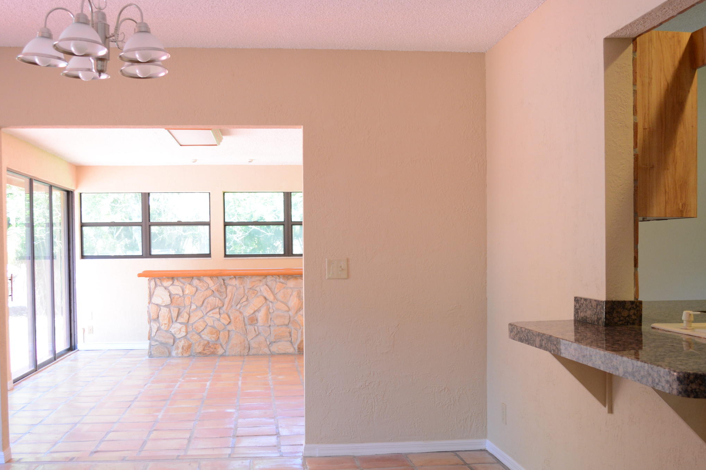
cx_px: 343
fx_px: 784
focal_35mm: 40
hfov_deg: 48.5
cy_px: 283
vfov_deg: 33.3
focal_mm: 18
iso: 500
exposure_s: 1/60
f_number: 4
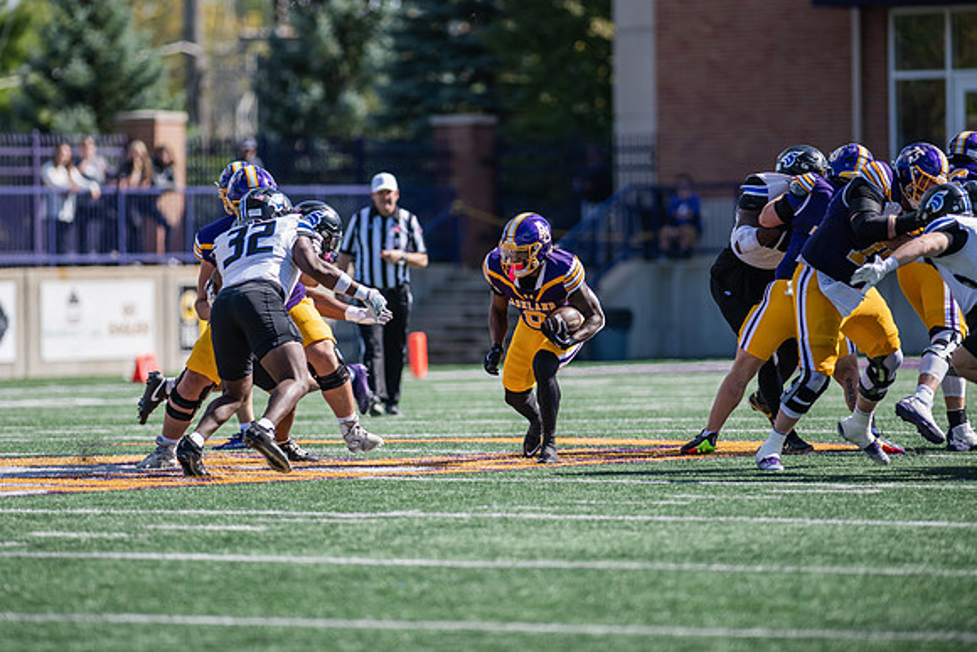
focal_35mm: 338
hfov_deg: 6.1
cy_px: 285
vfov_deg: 4.1
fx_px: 9178
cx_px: 426
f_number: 3.2
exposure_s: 1/800
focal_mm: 300
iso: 80
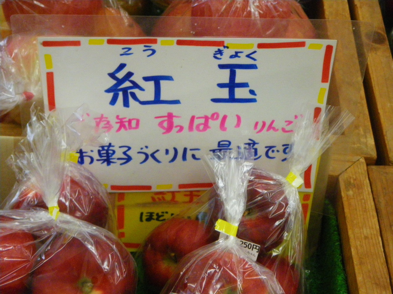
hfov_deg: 25.3
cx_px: 196
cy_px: 147
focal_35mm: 77
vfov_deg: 19.1
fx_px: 874
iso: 640
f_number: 4.8
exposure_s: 1/100
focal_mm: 13.7
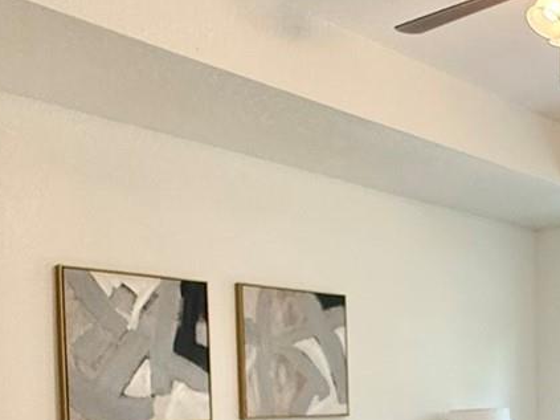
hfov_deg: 33.7
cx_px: 531
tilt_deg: -1.4
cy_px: 429
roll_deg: +1.0
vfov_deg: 26.0
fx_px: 857
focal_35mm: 53
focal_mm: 2.22
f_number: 2.2
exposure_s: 1/120
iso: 250
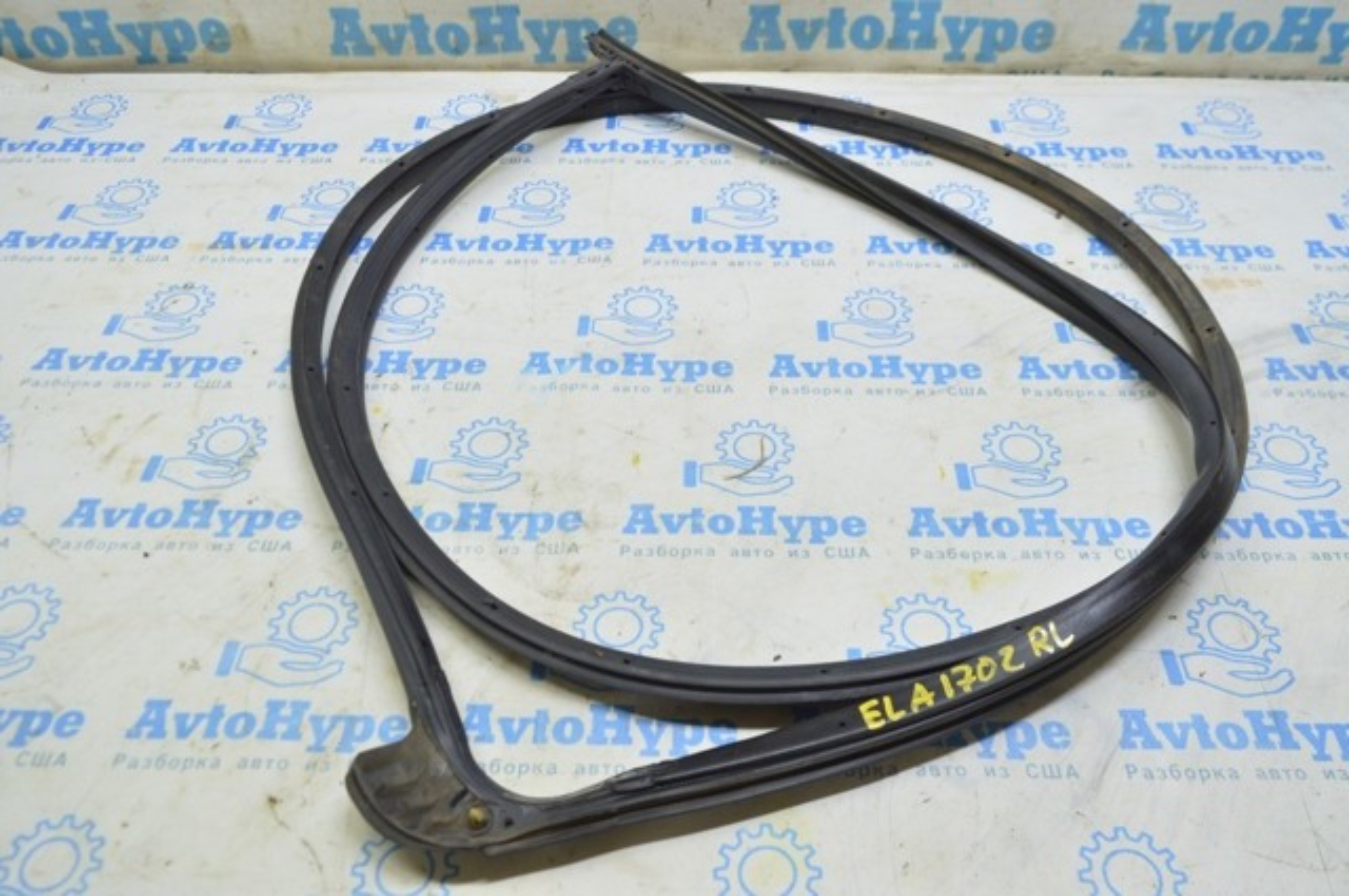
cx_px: 674
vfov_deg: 43.5
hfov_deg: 62.0
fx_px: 1123
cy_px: 448
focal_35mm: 30
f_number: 5.6
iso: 400
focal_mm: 20
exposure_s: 1/20
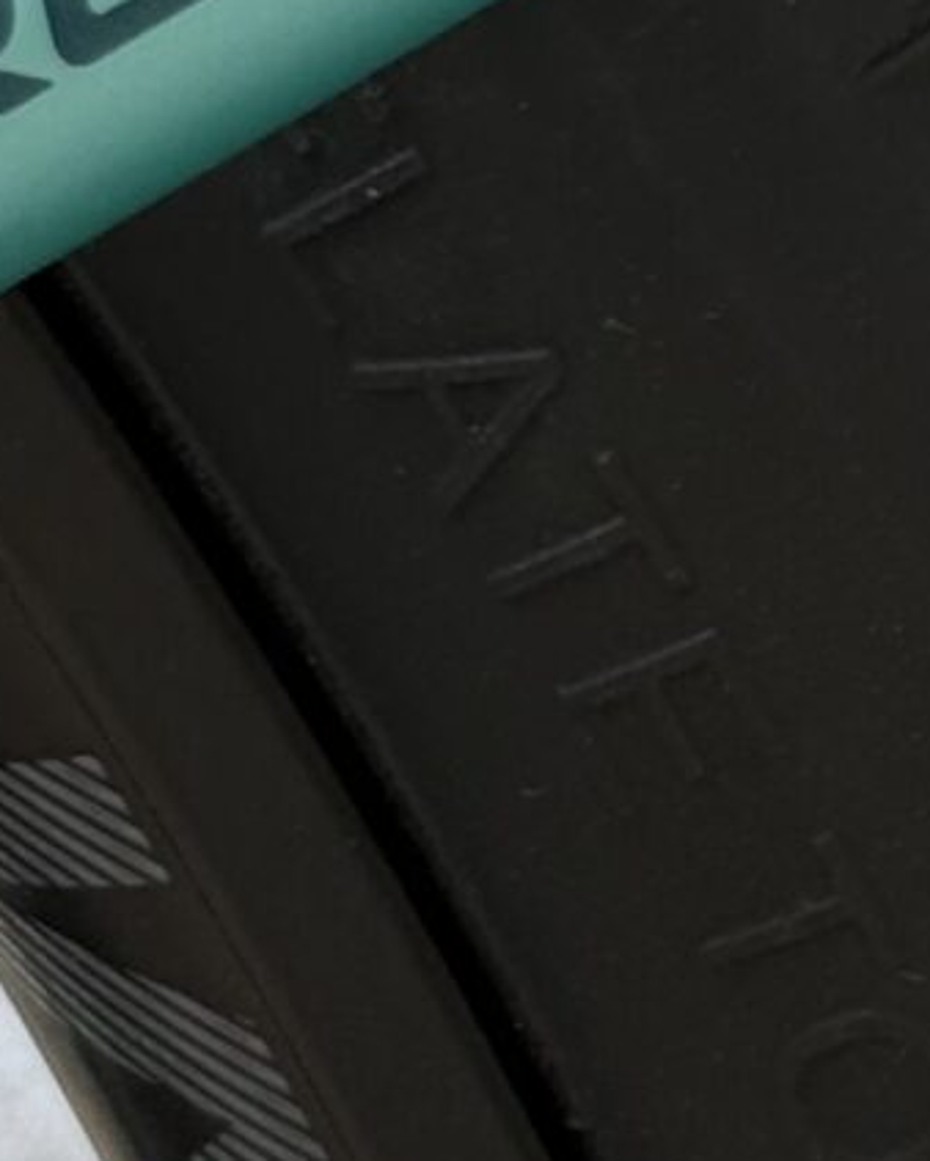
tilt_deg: -12.3
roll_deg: -1.0
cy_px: 275
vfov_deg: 6.8
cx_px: 1610
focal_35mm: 284
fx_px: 9764
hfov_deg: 5.4
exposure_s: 1/1070
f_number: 1.78
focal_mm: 6.76
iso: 100
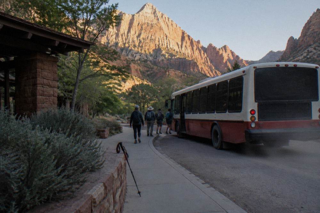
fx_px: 311
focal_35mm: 35
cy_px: 106
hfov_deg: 54.5
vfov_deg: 37.8
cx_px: 160
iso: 400
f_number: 5.6
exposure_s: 1/800
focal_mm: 35
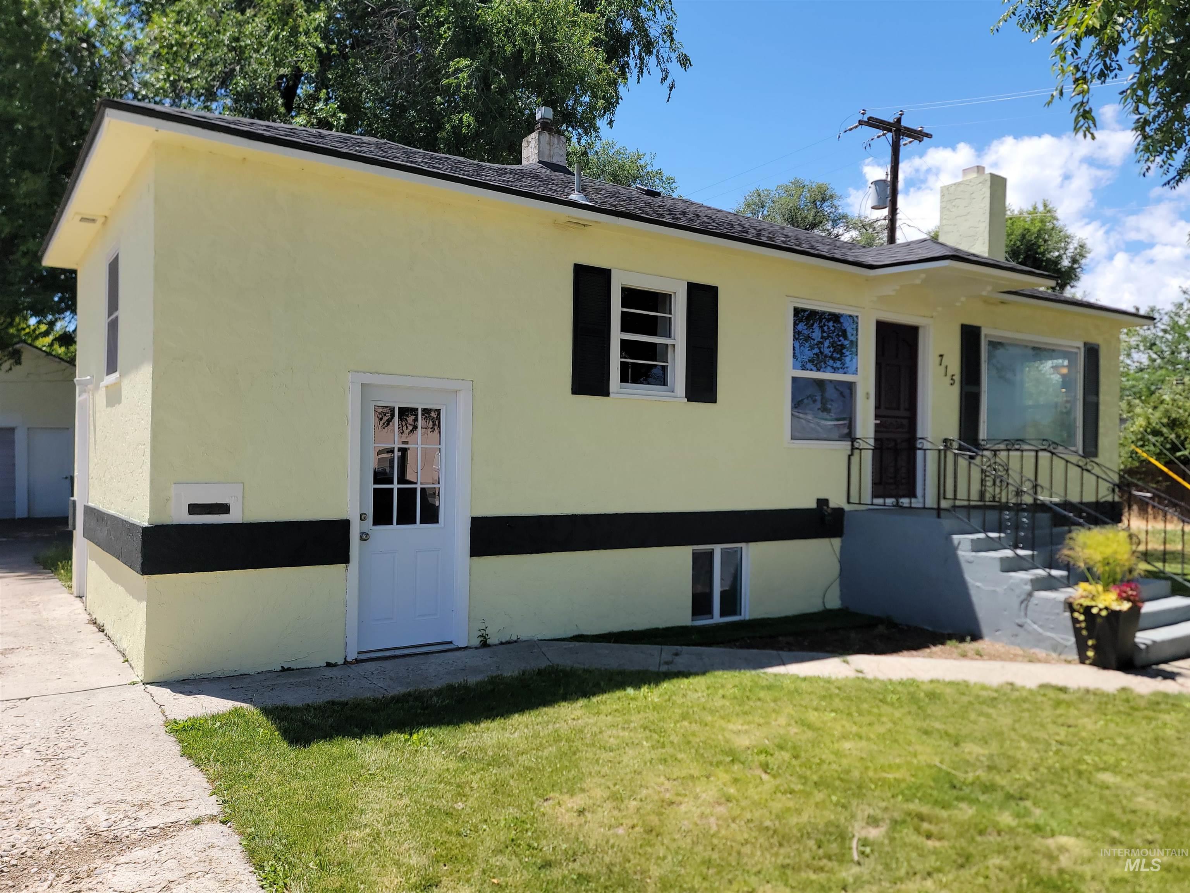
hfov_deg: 71.6
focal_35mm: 24
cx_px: 595
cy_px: 446
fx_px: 825
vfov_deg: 56.8
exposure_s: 1/684
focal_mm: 6.7
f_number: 1.8
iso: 16
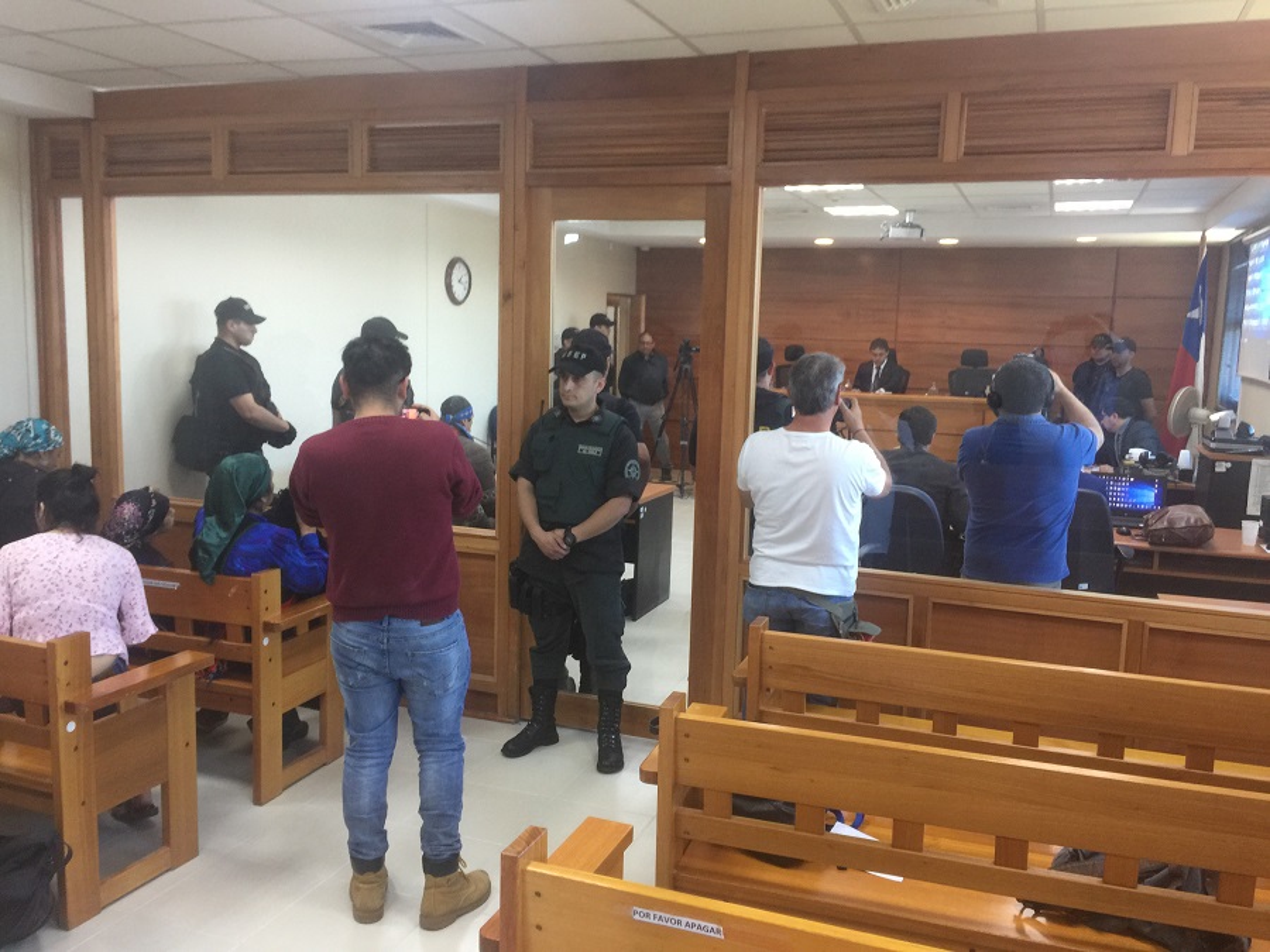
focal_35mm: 29
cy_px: 476
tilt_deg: -5.2
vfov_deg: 48.2
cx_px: 635
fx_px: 1064
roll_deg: -2.4
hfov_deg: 61.7
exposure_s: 1/17
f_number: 2.2
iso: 50
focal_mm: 4.15
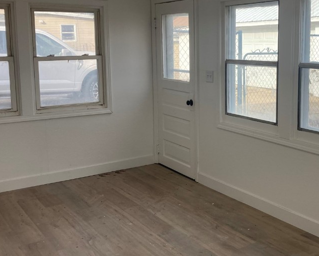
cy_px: 103
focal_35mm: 44
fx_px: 415
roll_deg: +0.9
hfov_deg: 41.5
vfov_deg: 34.1
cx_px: 212
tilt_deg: -6.1
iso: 20
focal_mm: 3.99
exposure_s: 1/207
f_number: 1.8
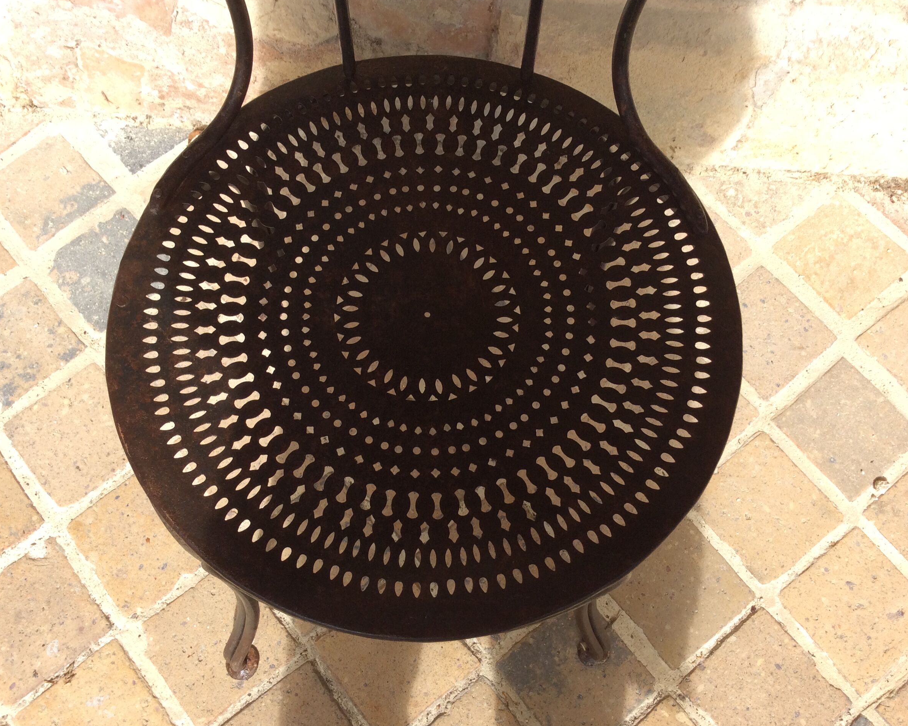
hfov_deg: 52.8
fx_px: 914
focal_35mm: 34
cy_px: 364
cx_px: 417
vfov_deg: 43.4
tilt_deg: -70.3
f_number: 2.4
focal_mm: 3.3
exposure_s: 1/506
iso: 32
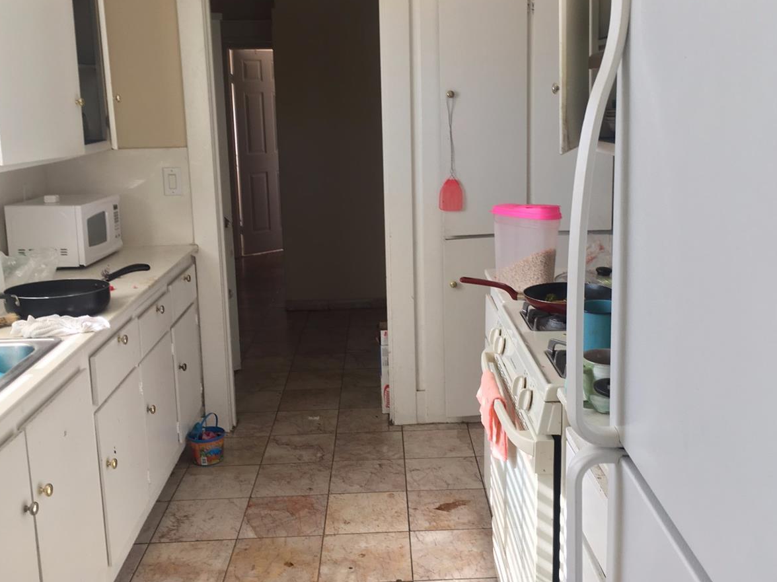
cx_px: 402
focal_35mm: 37
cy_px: 258
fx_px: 830
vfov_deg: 38.6
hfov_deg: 50.1
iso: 25
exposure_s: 1/40
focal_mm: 4.15
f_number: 2.2
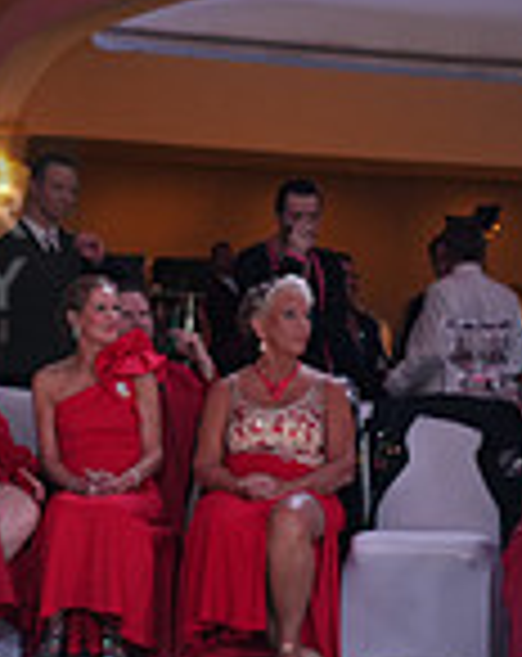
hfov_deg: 7.4
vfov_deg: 9.6
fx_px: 3917
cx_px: -410
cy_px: 254
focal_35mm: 202
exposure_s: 1/200
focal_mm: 54
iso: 1250
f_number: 5
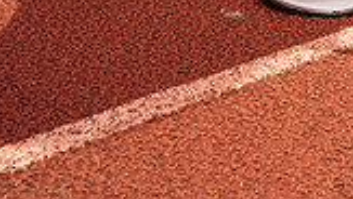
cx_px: 247
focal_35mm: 113
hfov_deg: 18.9
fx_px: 1059
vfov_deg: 9.6
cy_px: -268
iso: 80
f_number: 7.1
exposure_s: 1/250
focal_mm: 39
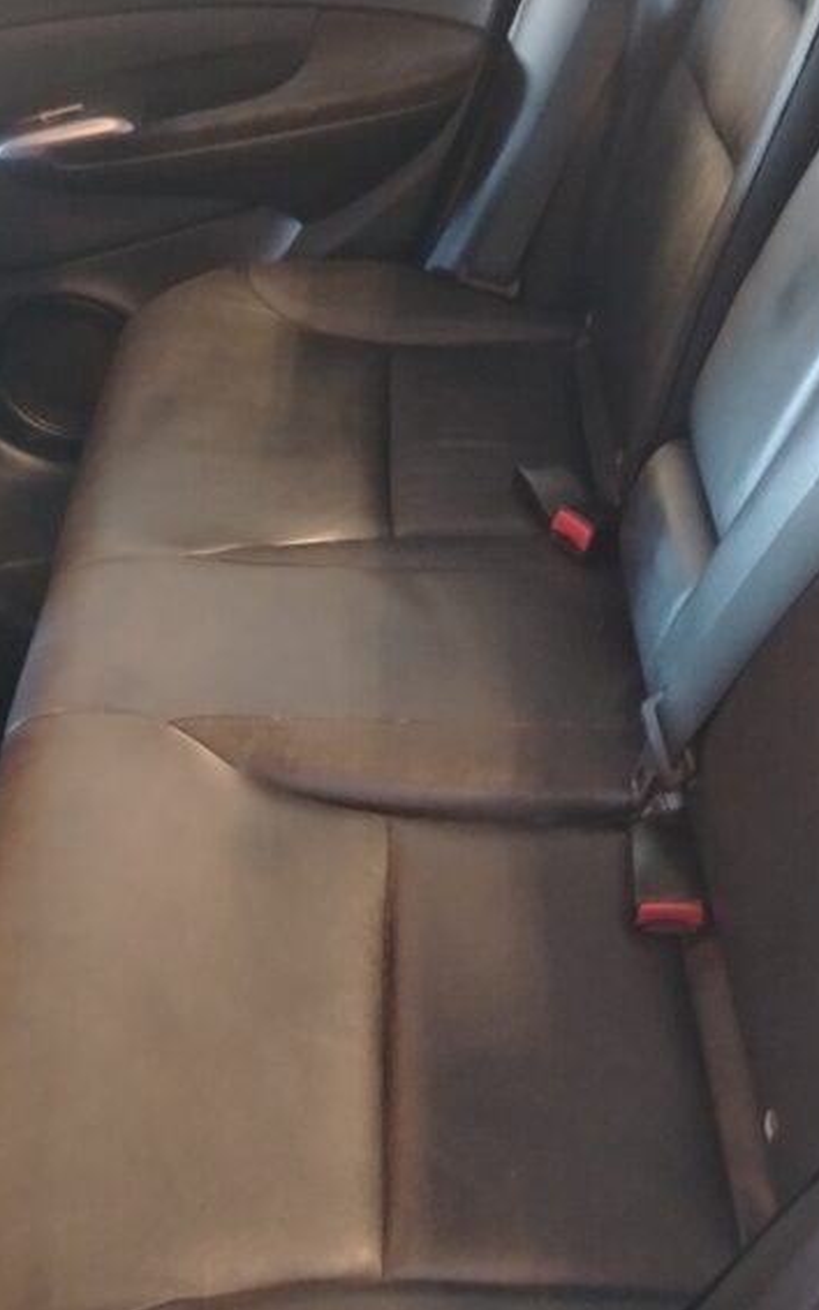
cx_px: 289
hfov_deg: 27.9
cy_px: 625
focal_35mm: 46
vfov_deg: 43.5
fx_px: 1642
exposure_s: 1/20
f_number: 1.75
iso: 5844
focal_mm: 5.25
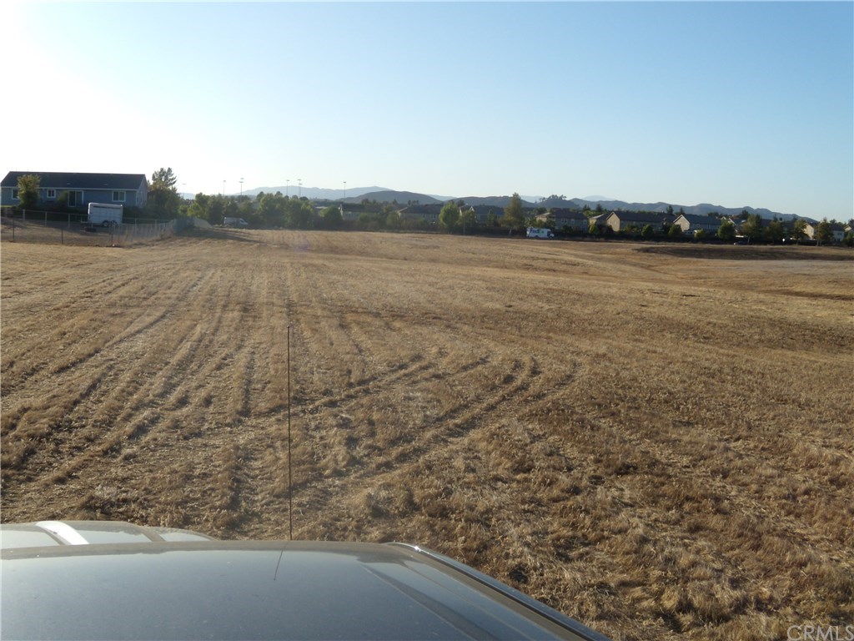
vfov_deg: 39.7
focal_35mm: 36
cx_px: 427
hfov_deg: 51.4
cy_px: 320
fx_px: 888
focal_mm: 6.4
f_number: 8.5
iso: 80
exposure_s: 1/160
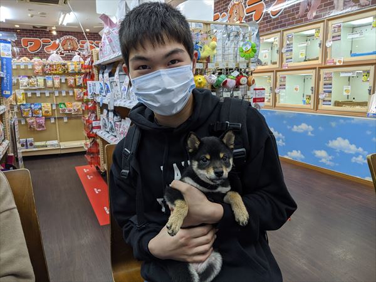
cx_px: 188
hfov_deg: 65.3
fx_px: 293
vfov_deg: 51.4
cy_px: 141
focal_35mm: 27
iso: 64
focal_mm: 4.44
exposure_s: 1/40
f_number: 1.8
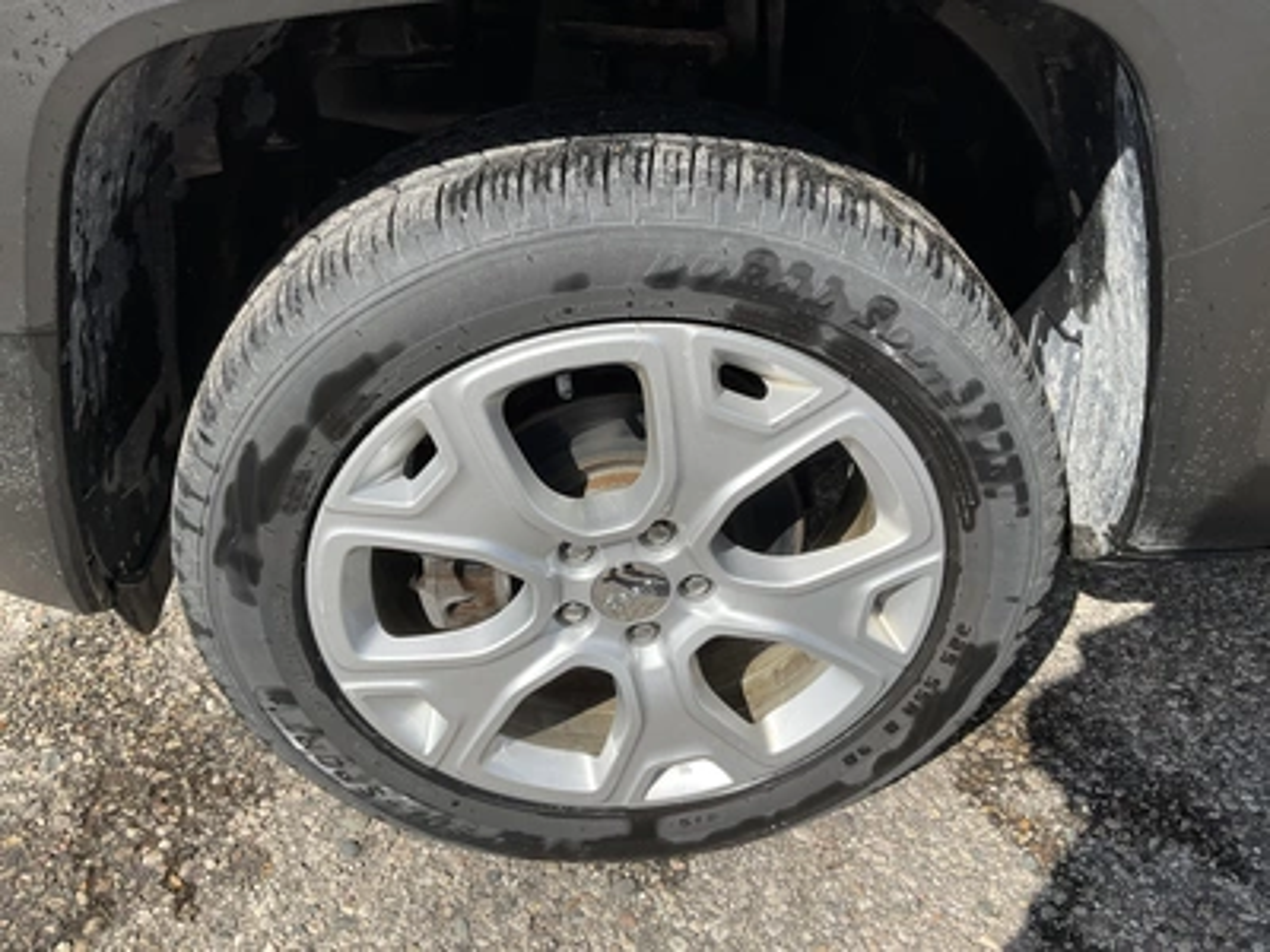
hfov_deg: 61.7
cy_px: 476
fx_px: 1064
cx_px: 635
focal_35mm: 29
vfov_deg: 48.2
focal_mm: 3
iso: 25
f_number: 1.8
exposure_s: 1/1168
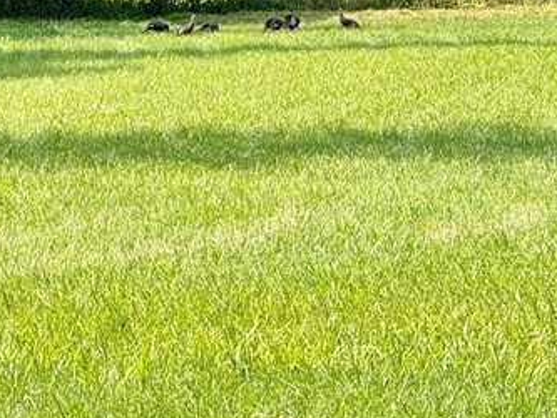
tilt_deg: +0.6
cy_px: -70
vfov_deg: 4.0
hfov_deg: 5.4
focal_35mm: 369
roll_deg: -0.8
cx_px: 169
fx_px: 5940
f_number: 2.8
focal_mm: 15.66
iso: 50
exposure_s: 1/567
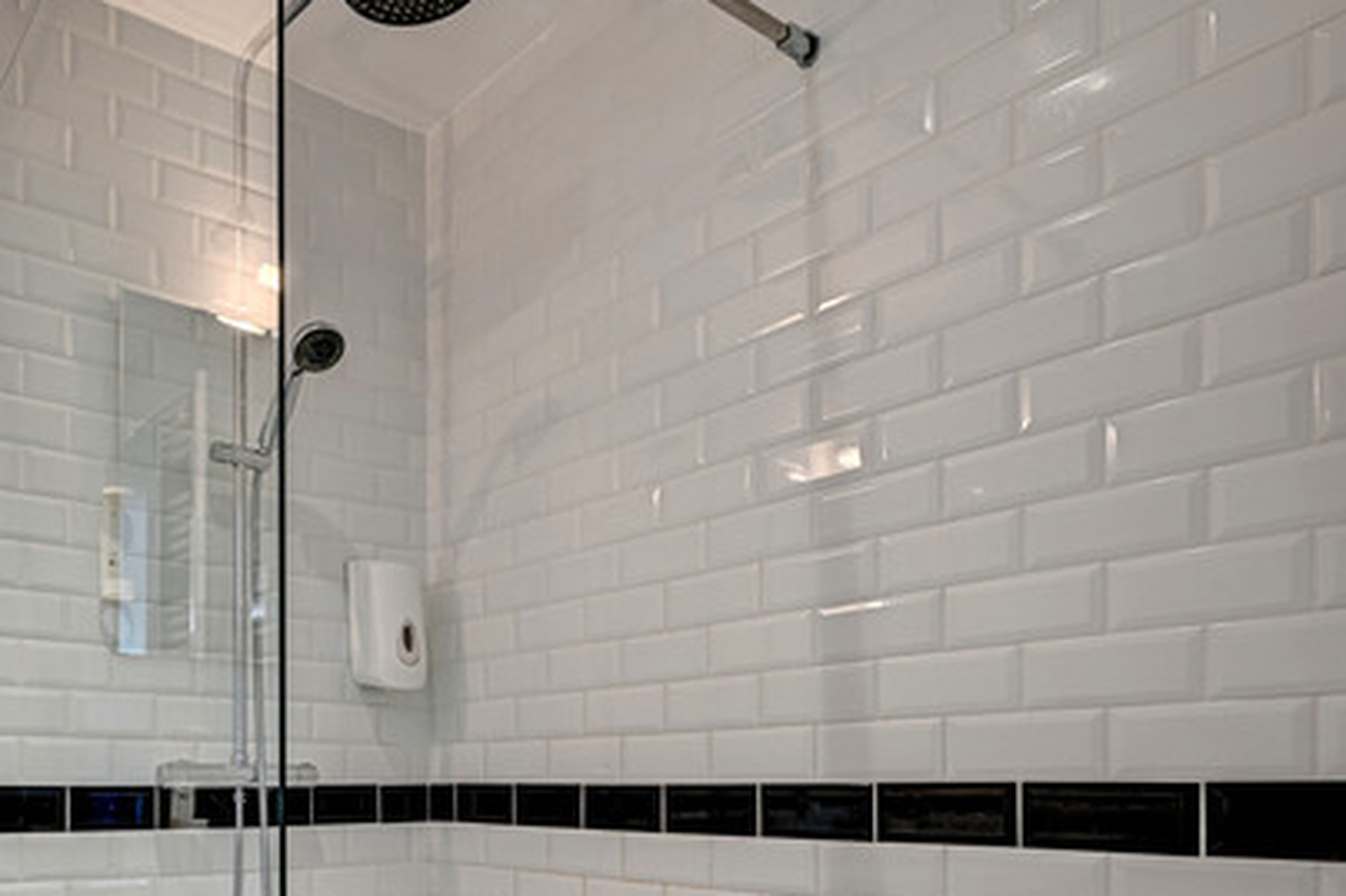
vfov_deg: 45.4
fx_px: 972
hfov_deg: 63.2
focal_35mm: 26
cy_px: 788
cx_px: 260
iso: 100
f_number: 11
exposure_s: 1/2.5
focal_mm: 14
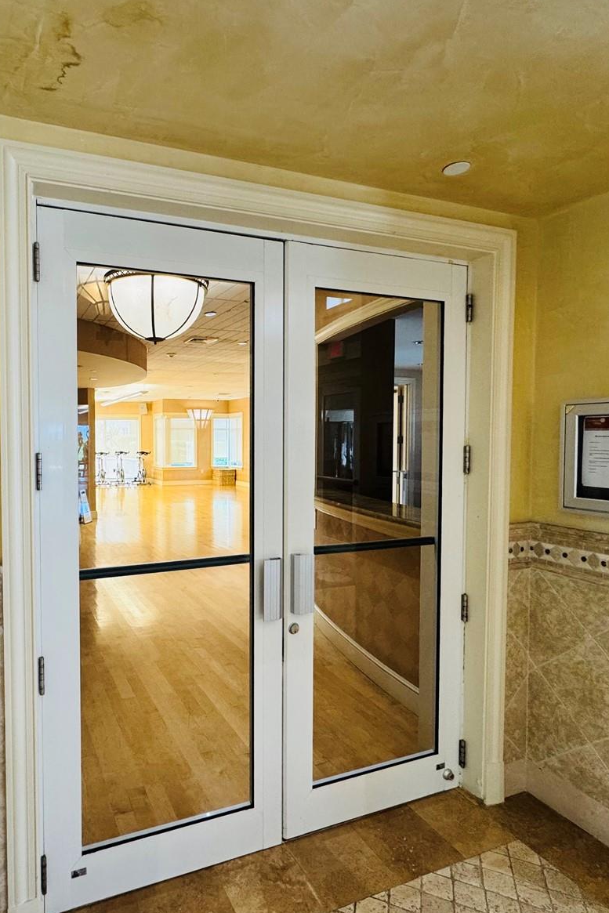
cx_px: 181
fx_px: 507
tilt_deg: -1.3
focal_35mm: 20
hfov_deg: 59.8
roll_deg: +0.2
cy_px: 453
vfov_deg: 84.0
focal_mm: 2.22
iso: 250
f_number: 2.2
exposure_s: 1/60
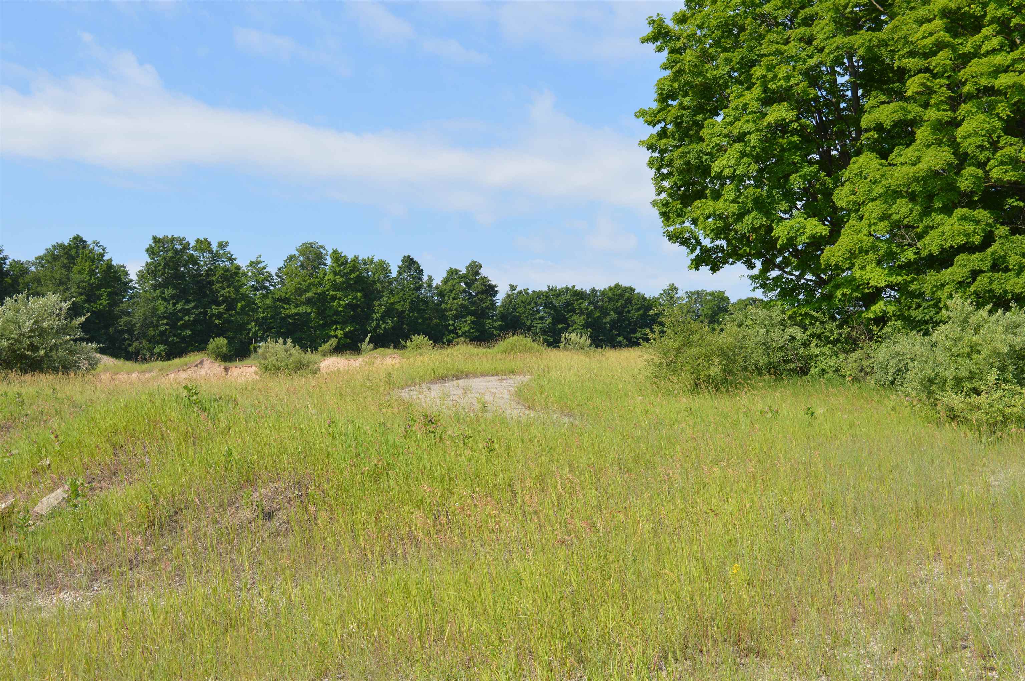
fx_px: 1237
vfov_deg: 30.8
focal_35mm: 44
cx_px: 512
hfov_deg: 45.0
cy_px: 340
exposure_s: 1/320
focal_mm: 29
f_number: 9
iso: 100
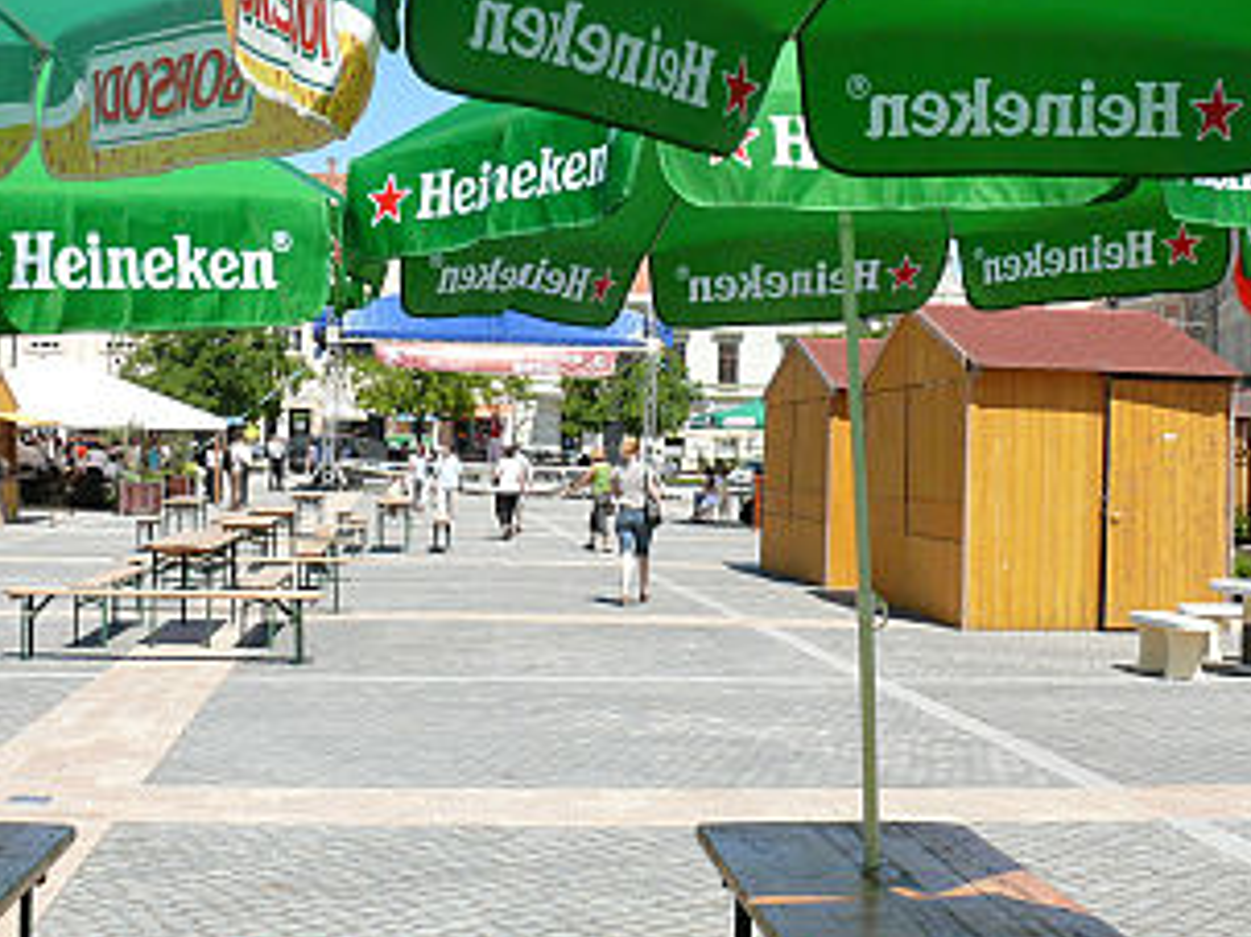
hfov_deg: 36.8
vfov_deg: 28.0
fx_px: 1879
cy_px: 376
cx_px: 562
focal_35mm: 52
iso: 100
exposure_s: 1/400
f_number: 5.6
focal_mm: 7.4
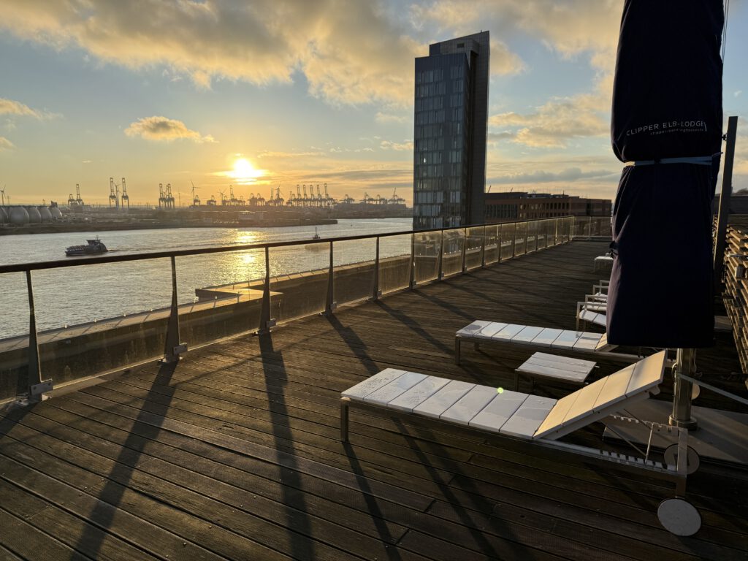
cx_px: 374
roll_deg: +0.0
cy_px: 280
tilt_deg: -6.7
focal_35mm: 24
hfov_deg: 71.6
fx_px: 519
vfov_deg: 56.8
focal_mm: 6.76
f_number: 1.78
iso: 80
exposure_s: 1/3953
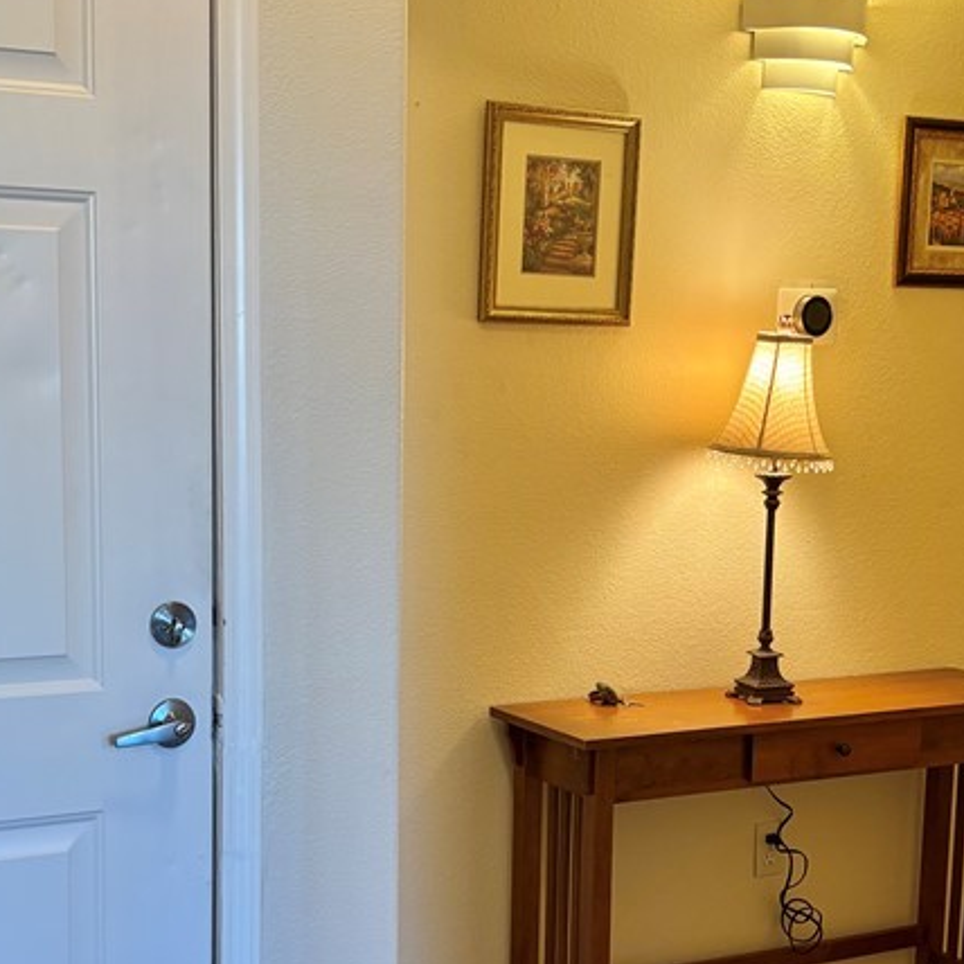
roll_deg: -0.6
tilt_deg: -8.8
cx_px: 403
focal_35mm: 55
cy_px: 617
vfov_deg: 30.9
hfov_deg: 31.0
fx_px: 1733
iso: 125
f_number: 1.6
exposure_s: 1/60
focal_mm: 5.96
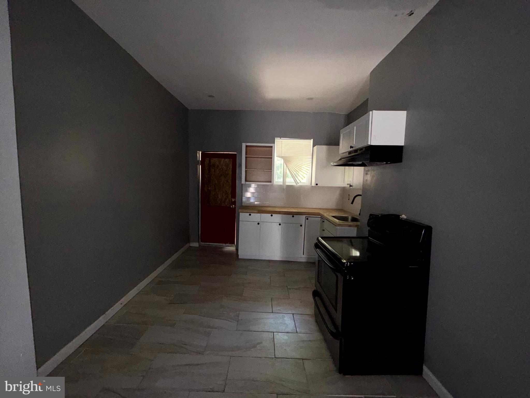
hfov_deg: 102.1
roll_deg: -1.1
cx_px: 265
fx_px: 214
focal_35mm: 14
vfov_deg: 85.7
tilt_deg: -5.0
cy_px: 199
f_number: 2.2
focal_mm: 2.22
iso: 80
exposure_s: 1/75
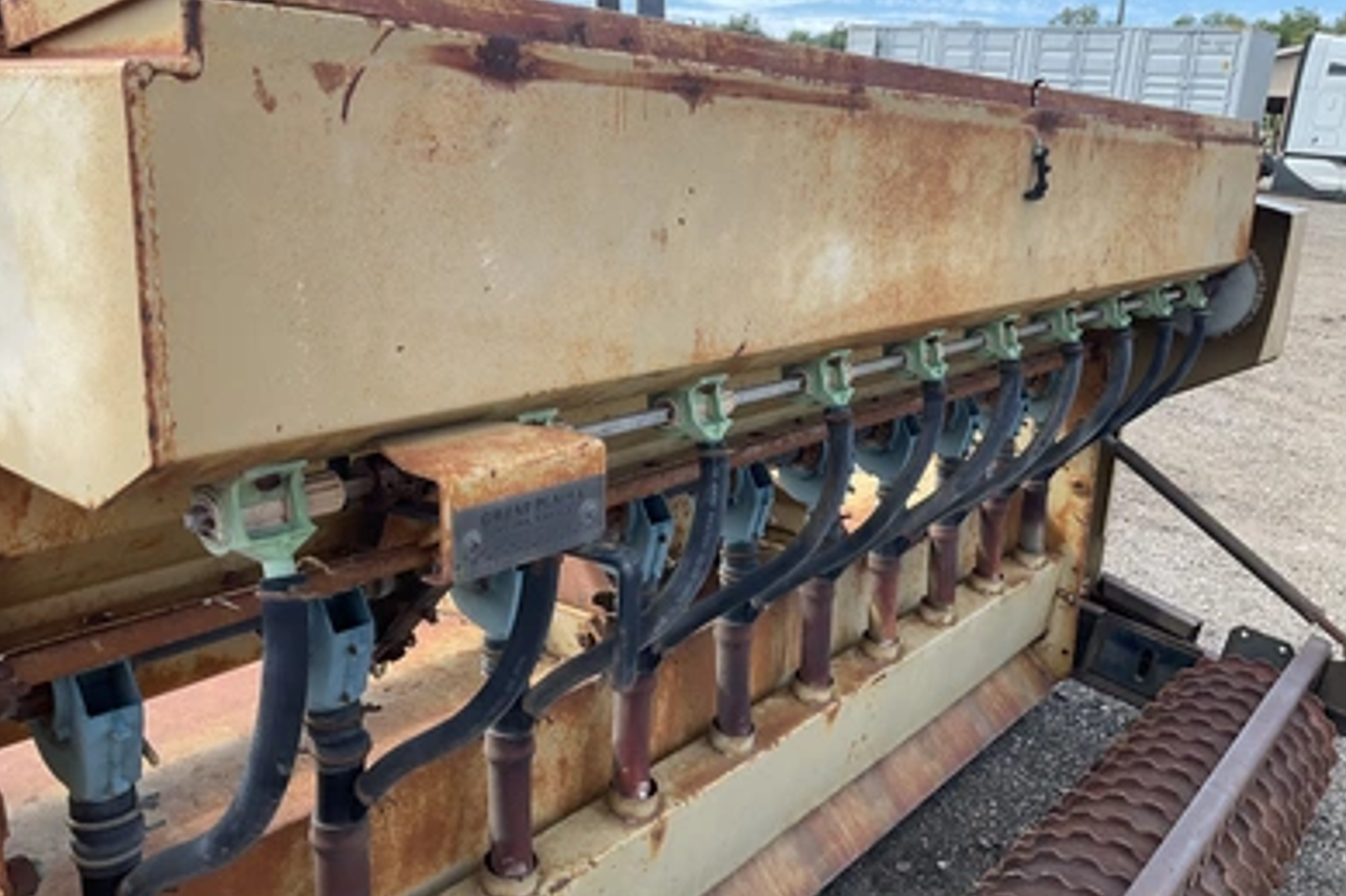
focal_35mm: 31
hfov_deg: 60.3
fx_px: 1159
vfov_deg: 42.3
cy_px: 467
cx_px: 689
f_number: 1.8
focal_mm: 3
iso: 25
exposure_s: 1/370
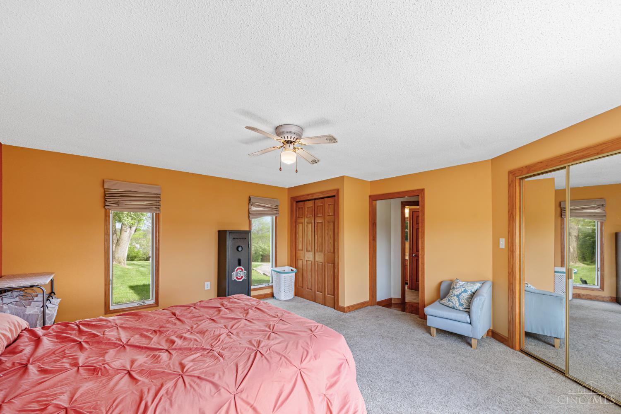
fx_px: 241
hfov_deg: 104.3
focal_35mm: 14
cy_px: 207
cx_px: 310
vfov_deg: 81.2
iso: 100
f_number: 10
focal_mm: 14
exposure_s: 1/60
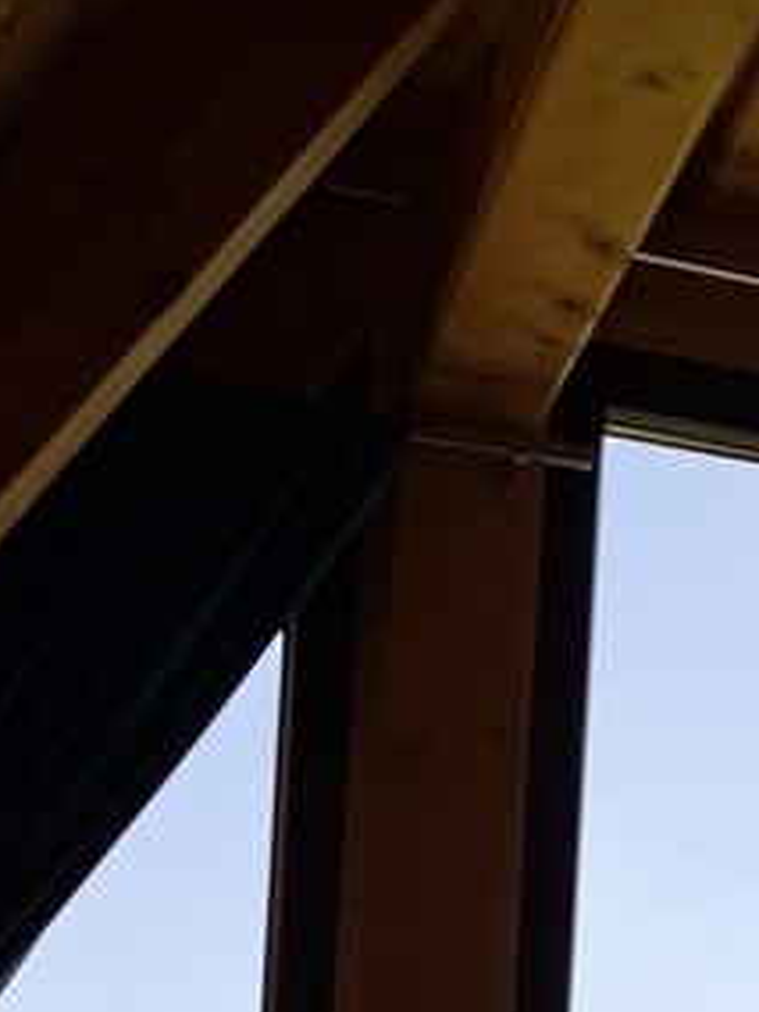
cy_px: 1326
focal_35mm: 83
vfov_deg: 21.3
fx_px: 2427
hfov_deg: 17.5
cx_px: 706
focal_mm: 5.54
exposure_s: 1/707
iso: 50
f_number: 1.8
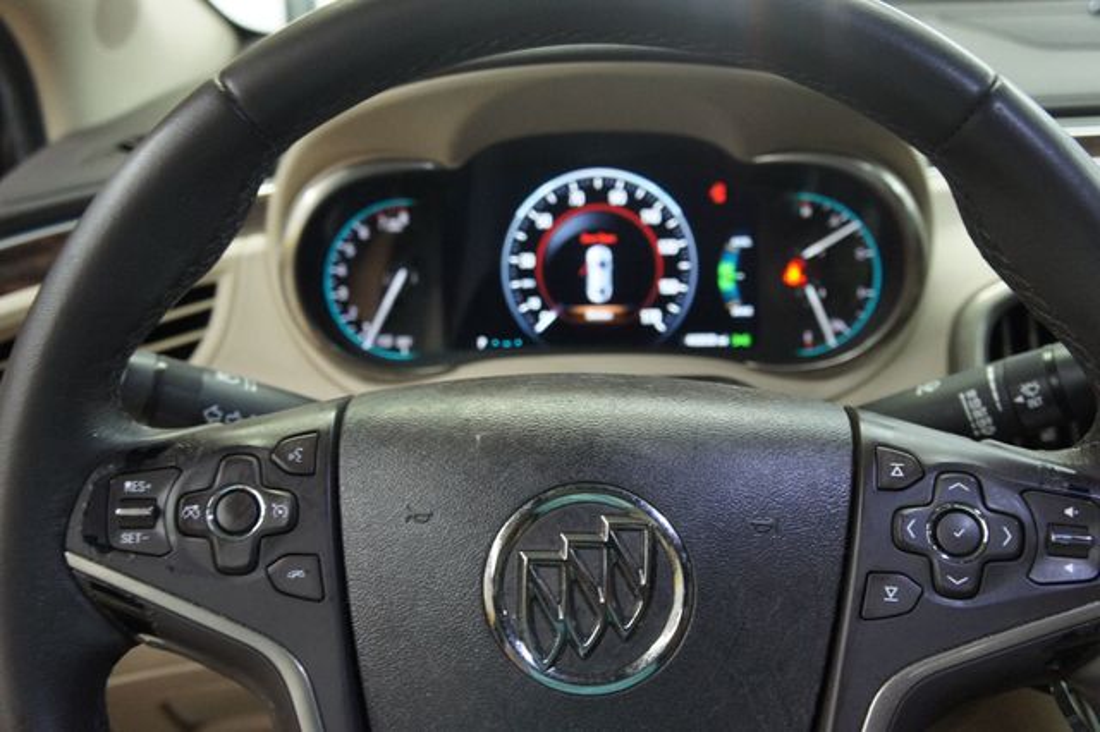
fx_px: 1099
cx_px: 550
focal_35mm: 36
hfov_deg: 53.2
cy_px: 366
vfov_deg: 36.8
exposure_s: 1/40
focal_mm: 24
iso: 1600
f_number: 4
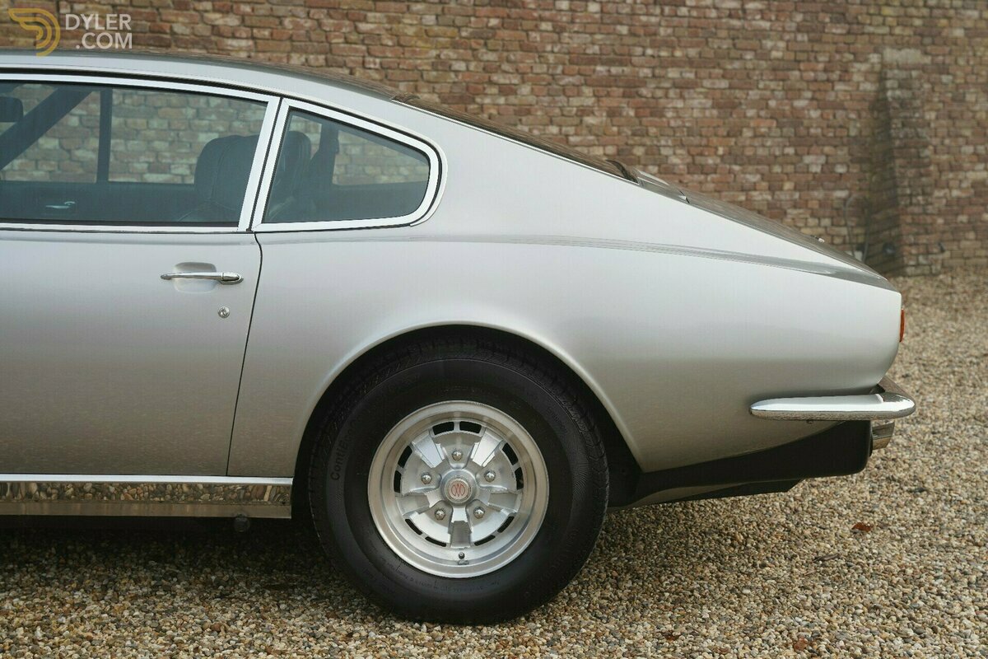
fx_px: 1625
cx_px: 494
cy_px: 330
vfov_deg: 22.9
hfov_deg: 33.8
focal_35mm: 59
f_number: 5.6
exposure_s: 1/60
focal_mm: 59.2
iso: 200
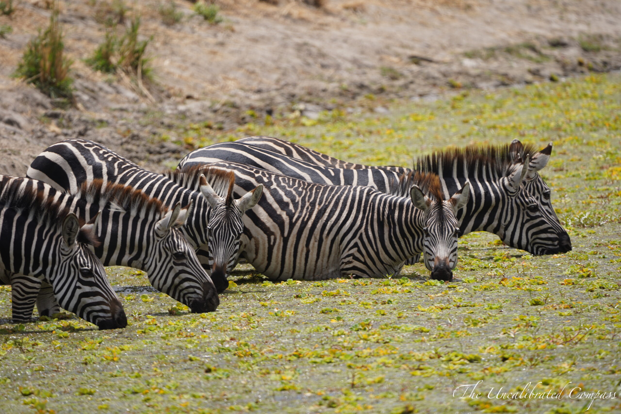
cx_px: 310
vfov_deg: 2.3
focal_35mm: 600
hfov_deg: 3.4
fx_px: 10350
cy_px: 207
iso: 125
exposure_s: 1/500
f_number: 6.3
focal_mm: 600
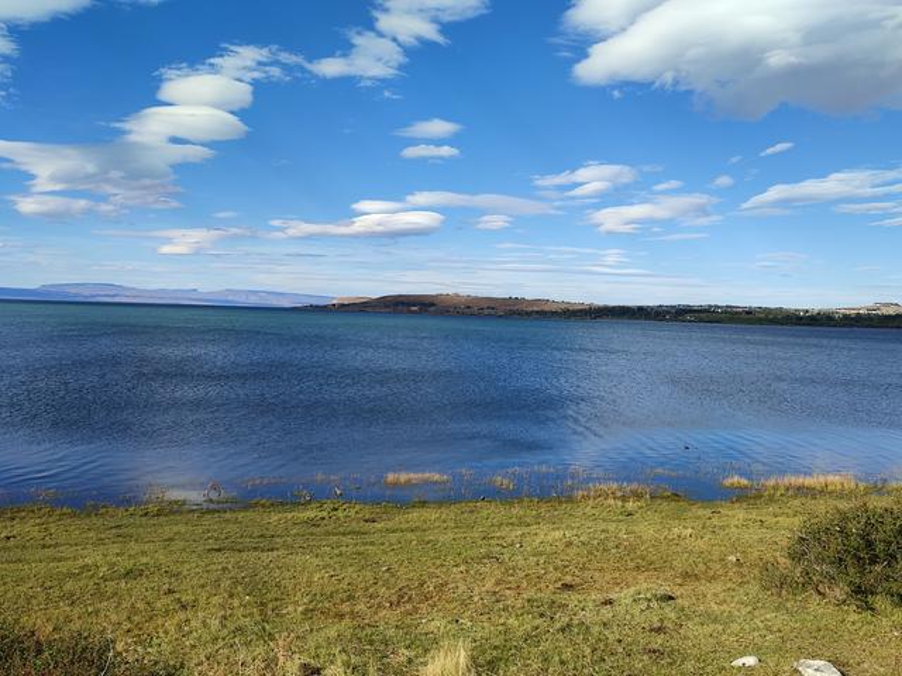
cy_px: 338
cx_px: 451
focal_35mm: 25
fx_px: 651
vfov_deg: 54.9
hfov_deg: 69.4
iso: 50
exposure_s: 1/641
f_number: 1.9
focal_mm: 6.04
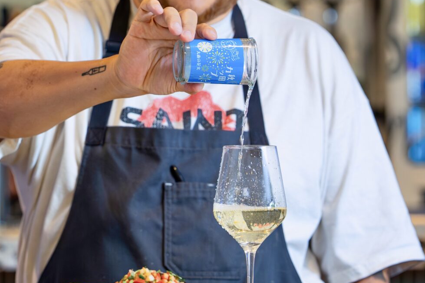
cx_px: 188
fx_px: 4168
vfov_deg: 3.9
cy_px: 86
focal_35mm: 353
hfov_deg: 5.8
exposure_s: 1/200
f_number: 3.5
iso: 1000
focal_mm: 135
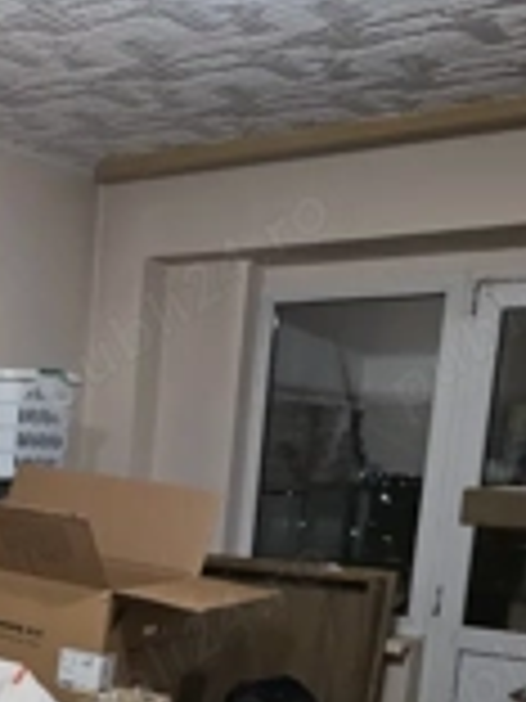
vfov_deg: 30.3
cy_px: 706
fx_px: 1195
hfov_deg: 23.1
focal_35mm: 59
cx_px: -76
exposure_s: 1/101
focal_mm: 6.3
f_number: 1.7
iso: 1000
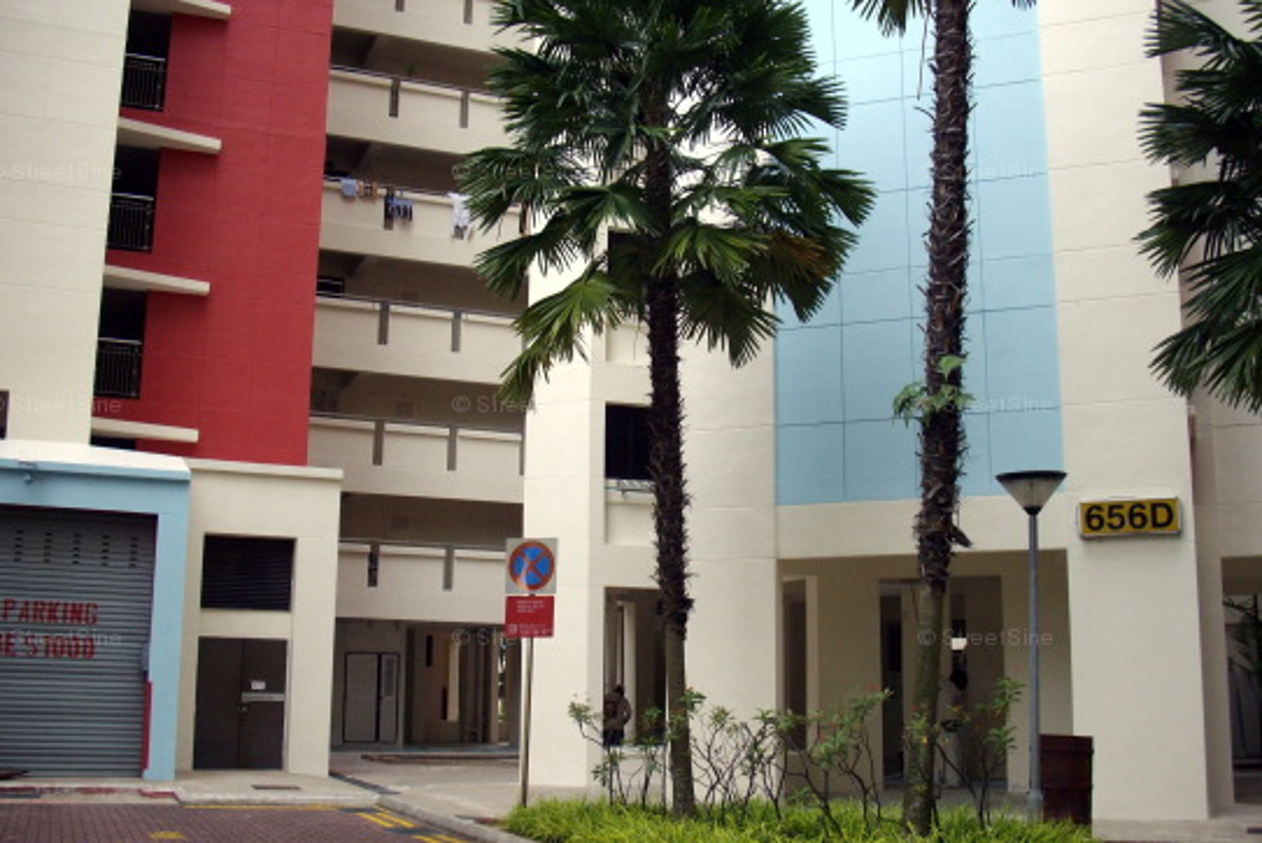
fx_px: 1368
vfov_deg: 34.2
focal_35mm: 39
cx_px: 626
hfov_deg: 49.5
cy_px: 408
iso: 133
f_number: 2.8
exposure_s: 1/125
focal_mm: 6.2
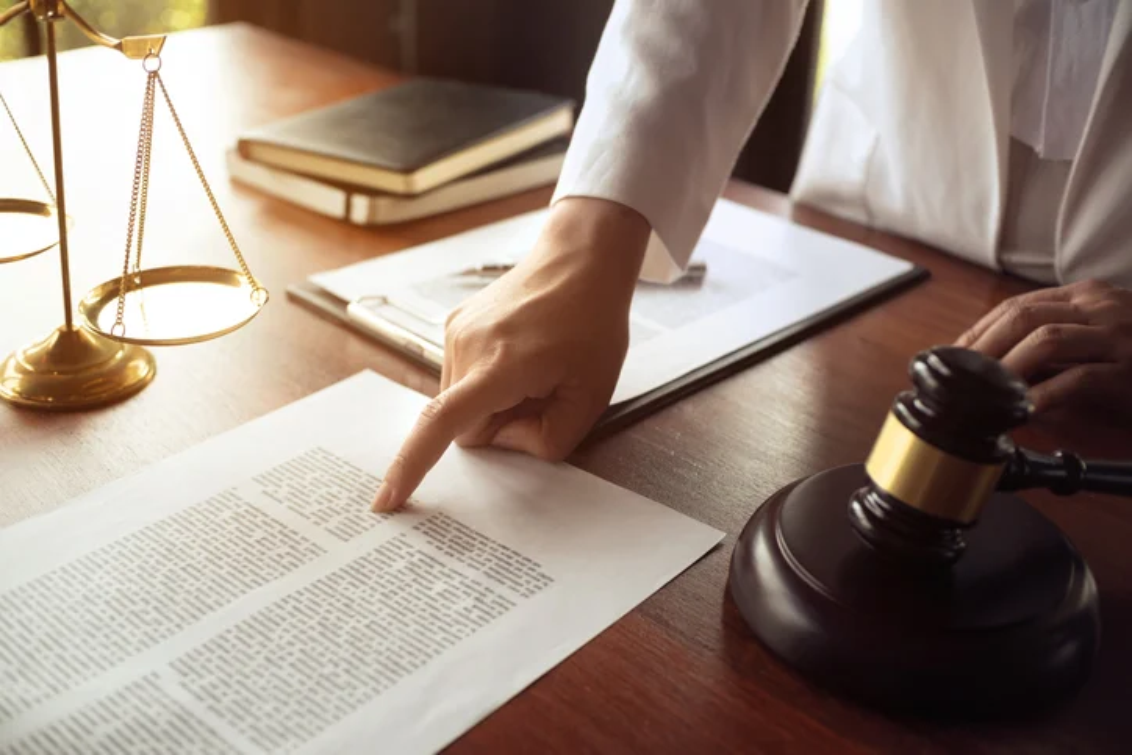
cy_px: 378
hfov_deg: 53.1
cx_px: 566
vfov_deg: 36.9
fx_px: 1132
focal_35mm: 36
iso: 320
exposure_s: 1/200
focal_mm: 24
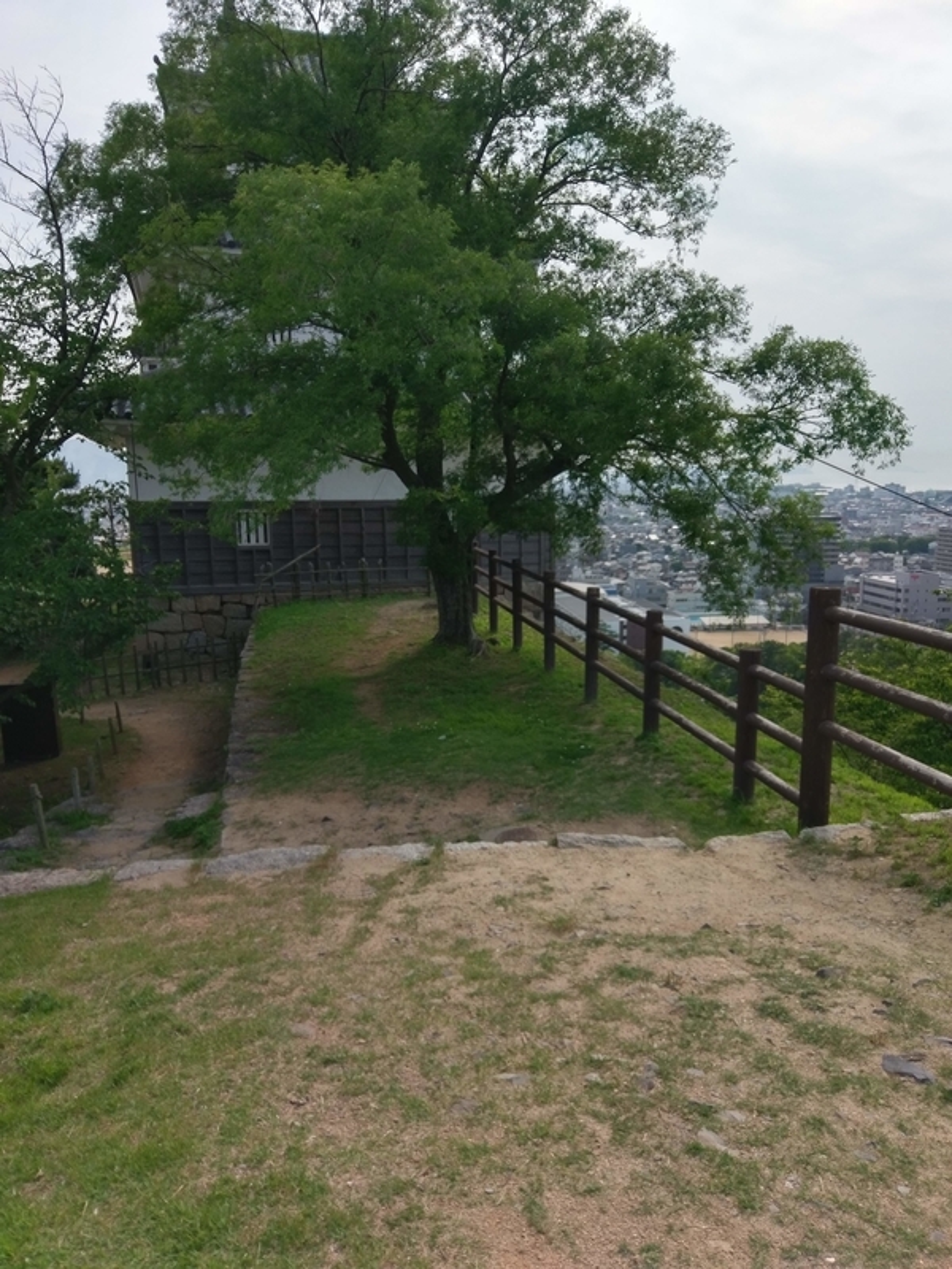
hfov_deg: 53.1
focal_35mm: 26
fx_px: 953
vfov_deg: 67.3
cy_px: 634
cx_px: 476
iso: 100
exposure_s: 1/2526
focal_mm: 4.58
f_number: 1.8
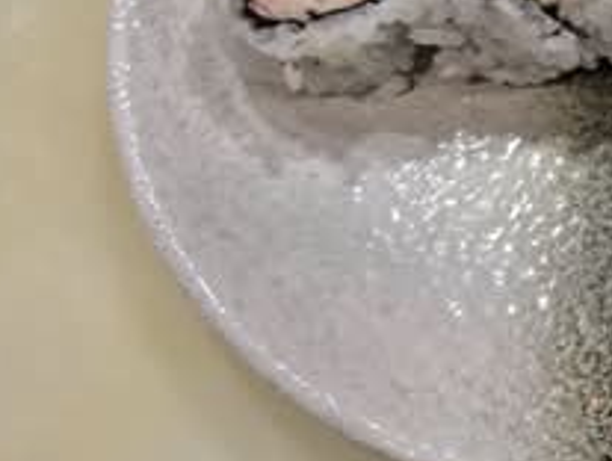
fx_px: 1151
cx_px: 689
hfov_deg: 27.1
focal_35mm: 65
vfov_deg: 21.9
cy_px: 3
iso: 200
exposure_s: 1/120
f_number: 1.8
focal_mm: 5.4
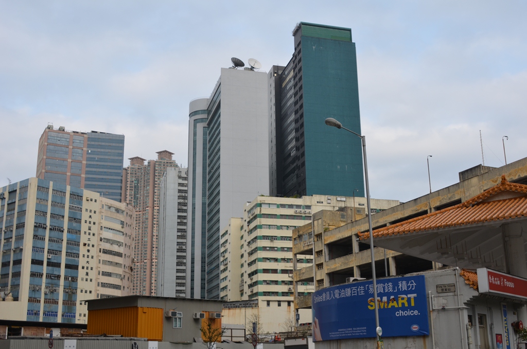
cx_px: 264
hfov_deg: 46.5
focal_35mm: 42
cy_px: 174
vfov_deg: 31.7
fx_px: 613
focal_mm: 28
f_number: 8
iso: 200
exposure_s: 1/250
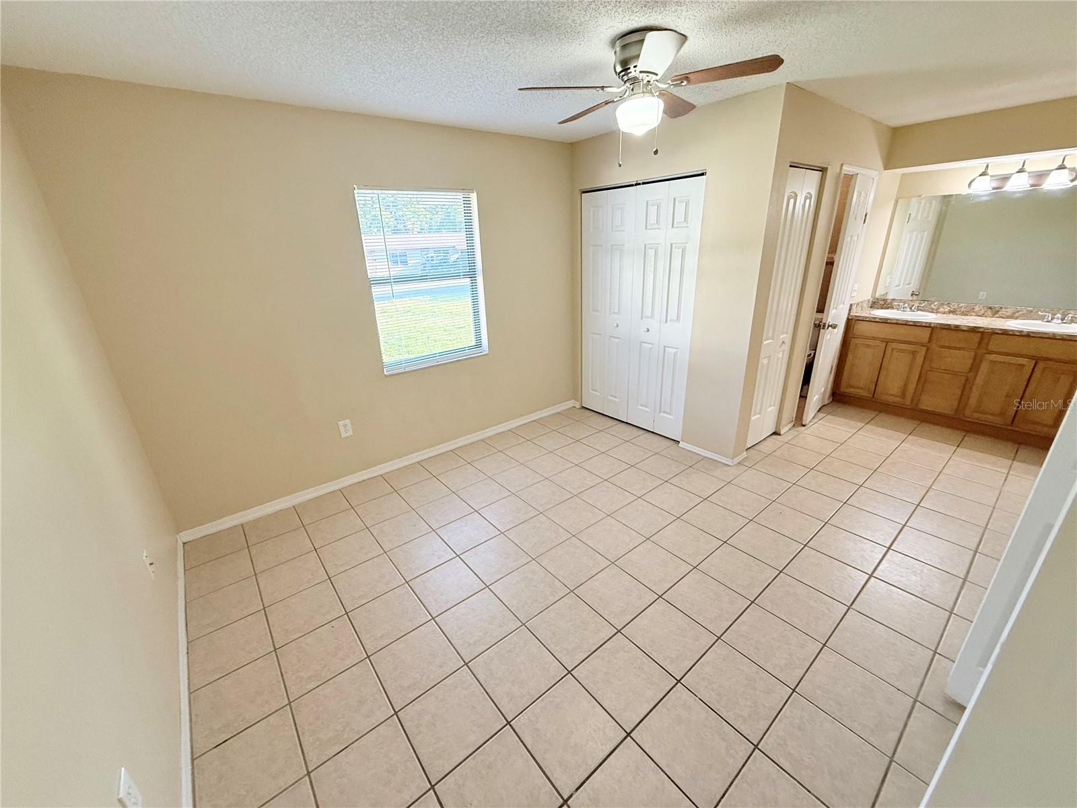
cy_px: 404
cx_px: 538
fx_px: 436
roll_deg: +2.3
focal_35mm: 14
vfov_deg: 85.7
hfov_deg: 102.1
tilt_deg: -21.3
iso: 250
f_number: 2.2
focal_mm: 2.22
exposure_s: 1/120
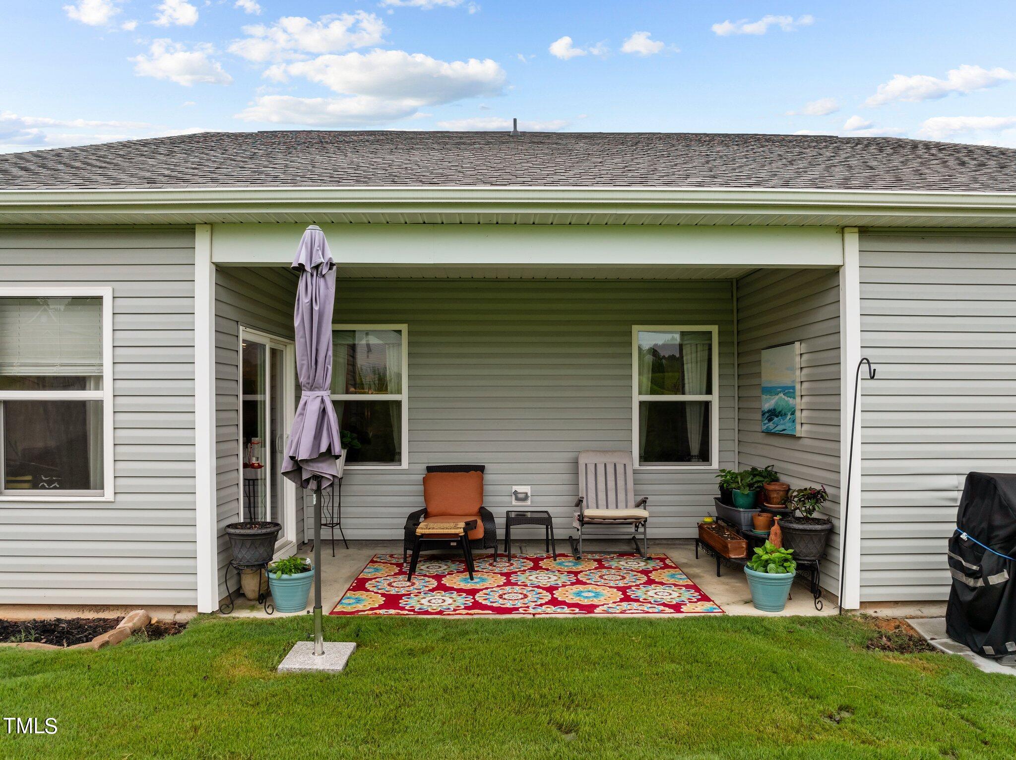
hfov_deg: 71.6
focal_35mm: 24
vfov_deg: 56.8
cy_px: 380
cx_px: 508
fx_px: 704
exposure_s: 1/20
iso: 100
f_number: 5.6
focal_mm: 12.29
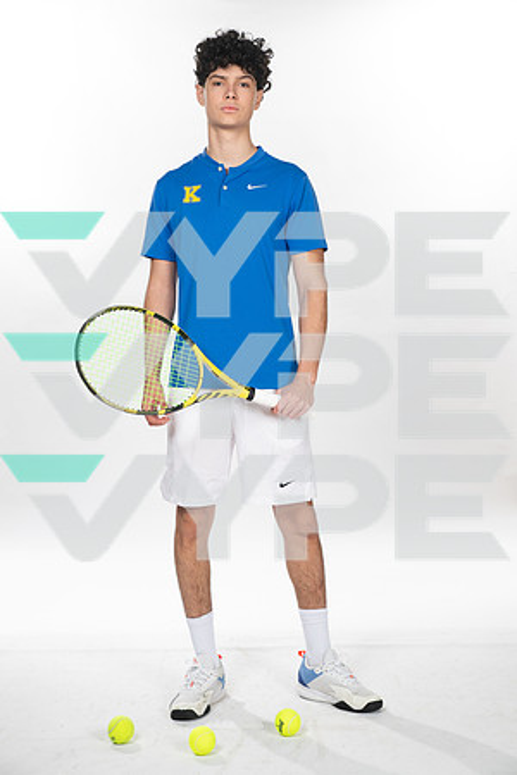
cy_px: 388
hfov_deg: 24.6
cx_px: 258
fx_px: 1185
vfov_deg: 36.2
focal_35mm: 55
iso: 800
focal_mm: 55
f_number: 7.1
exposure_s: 1/320
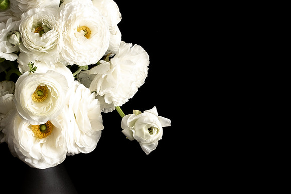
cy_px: 99
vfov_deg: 17.4
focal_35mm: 78
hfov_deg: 25.8
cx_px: 175
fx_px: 634
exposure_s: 1/8
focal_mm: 21.2
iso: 200
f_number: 11
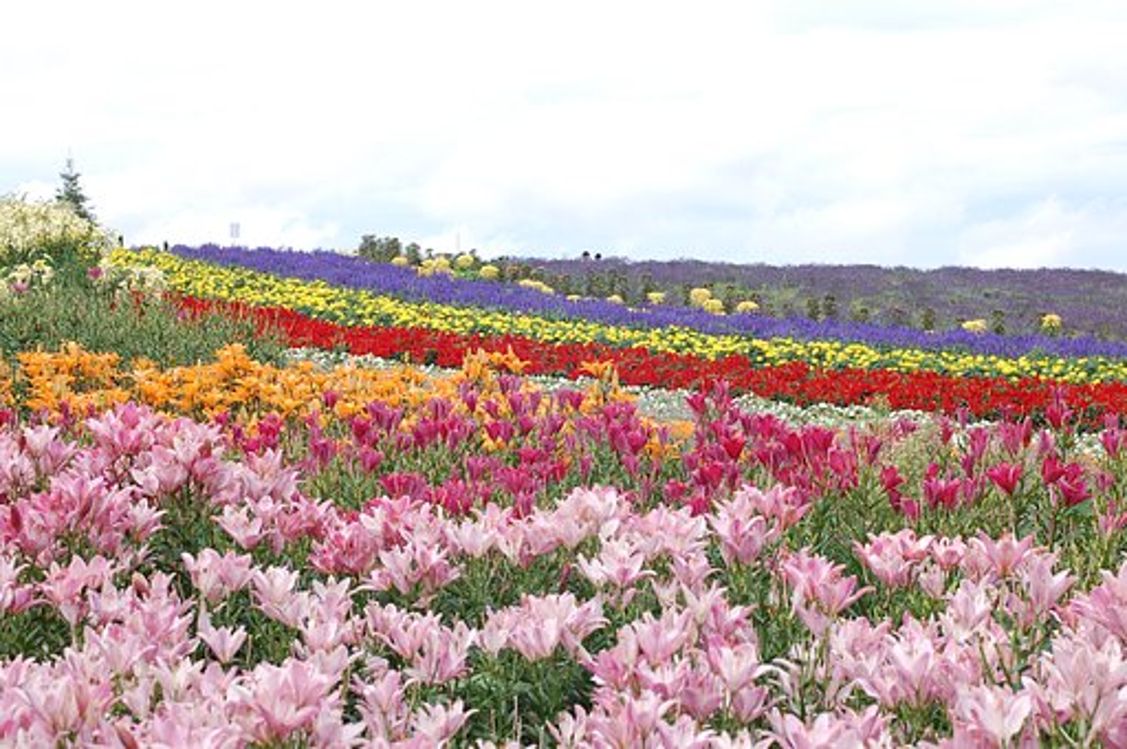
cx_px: 564
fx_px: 2345
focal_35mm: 75
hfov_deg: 27.0
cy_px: 374
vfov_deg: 18.1
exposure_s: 1/250
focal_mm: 50
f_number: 8
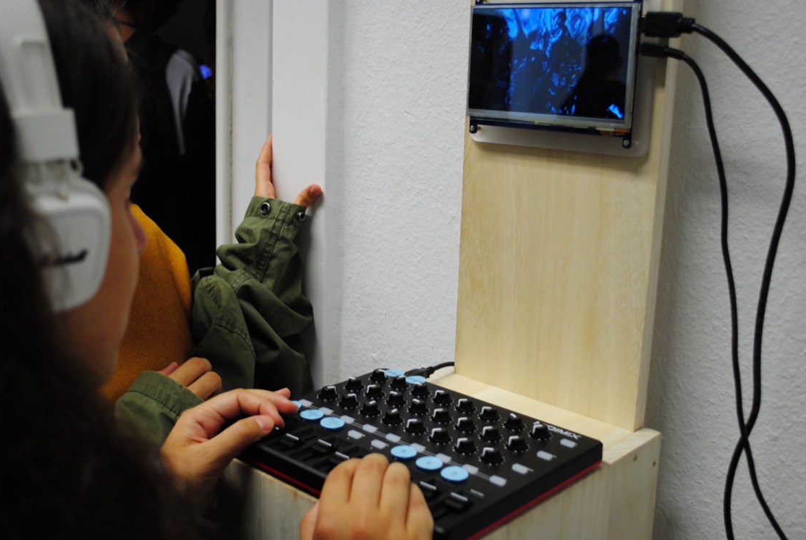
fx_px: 942
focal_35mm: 42
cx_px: 384
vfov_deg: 32.0
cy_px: 267
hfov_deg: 46.3
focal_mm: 26
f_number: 4.2
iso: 320
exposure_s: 1/30
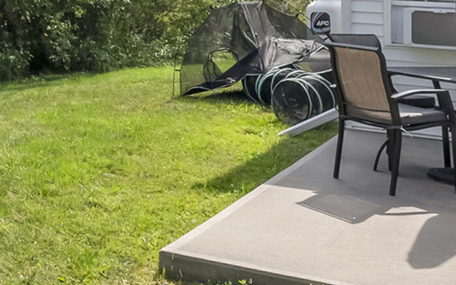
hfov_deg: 23.6
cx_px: -222
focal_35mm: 70
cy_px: -6
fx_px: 870
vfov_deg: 18.1
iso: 320
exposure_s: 1/250
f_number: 11
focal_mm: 16
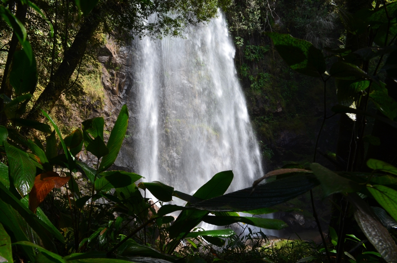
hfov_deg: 62.0
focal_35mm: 30
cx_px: 198
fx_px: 330
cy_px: 132
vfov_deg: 43.4
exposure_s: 1/80
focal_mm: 20
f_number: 10
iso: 200
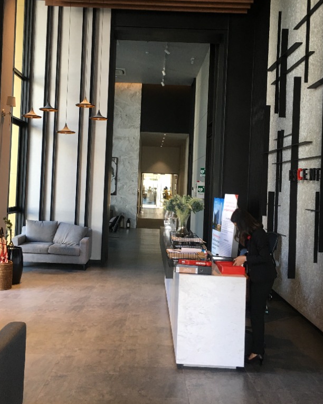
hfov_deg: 40.1
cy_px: 180
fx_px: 442
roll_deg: -2.1
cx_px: 143
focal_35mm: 37
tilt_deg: +0.6
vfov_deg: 49.0
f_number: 2.2
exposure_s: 1/33
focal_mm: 4.15
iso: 40
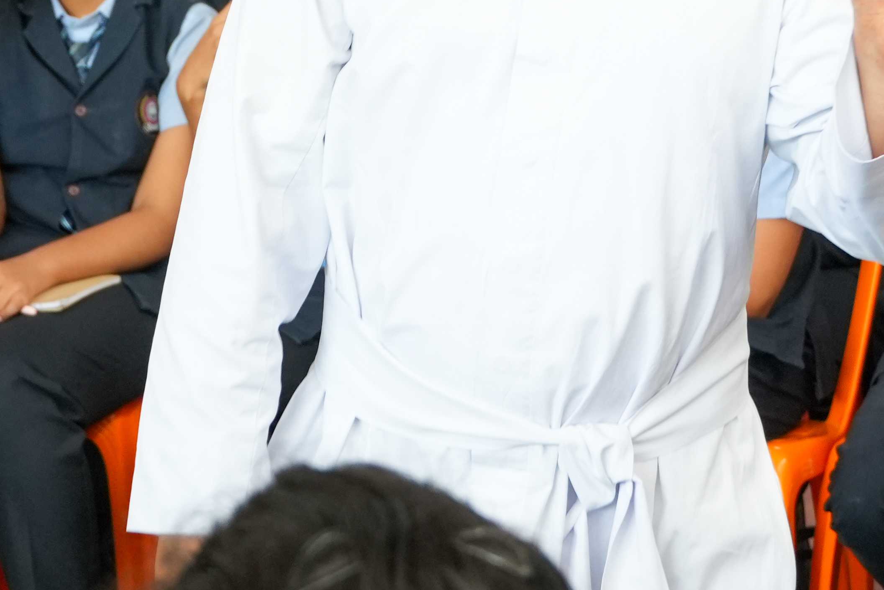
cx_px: 432
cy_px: -58
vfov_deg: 8.2
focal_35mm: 167
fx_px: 4101
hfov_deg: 12.3
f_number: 4.5
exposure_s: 1/80
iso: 640
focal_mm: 38
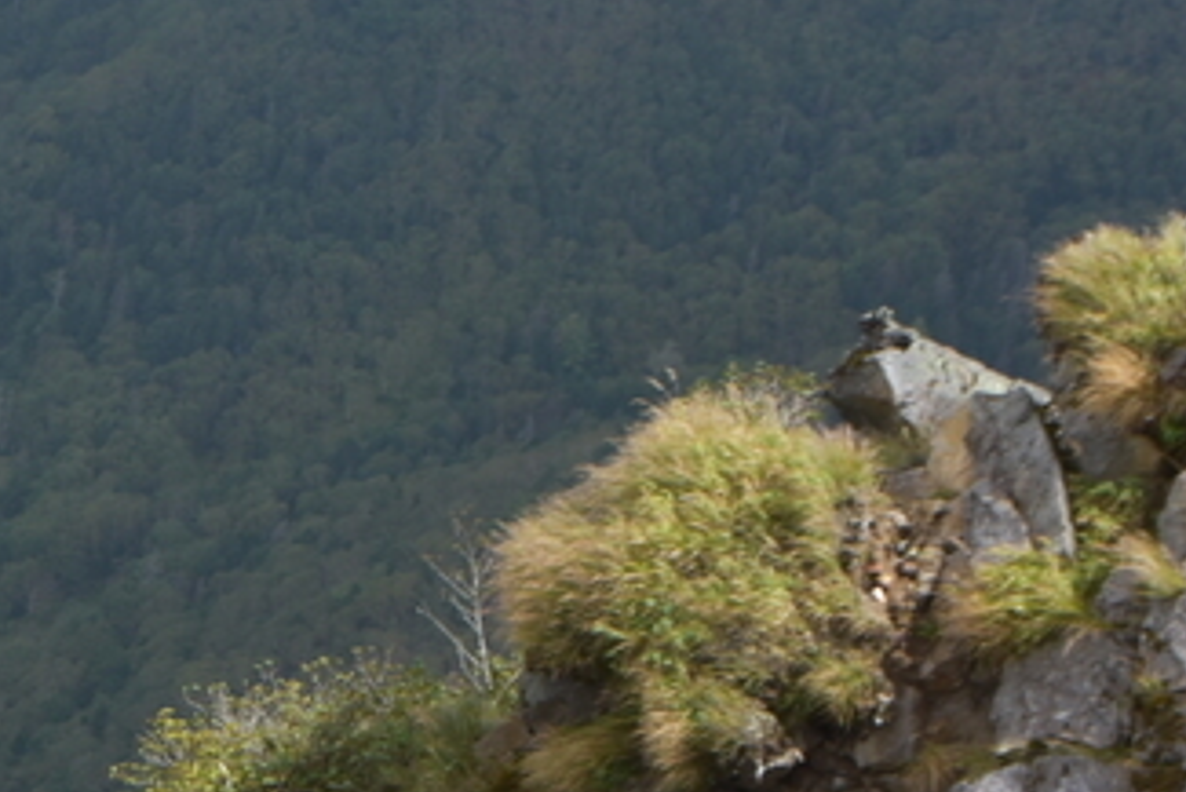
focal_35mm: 133
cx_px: -650
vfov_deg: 10.3
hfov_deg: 14.3
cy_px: 259
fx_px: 4383
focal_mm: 24
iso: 125
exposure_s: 1/250
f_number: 7.1
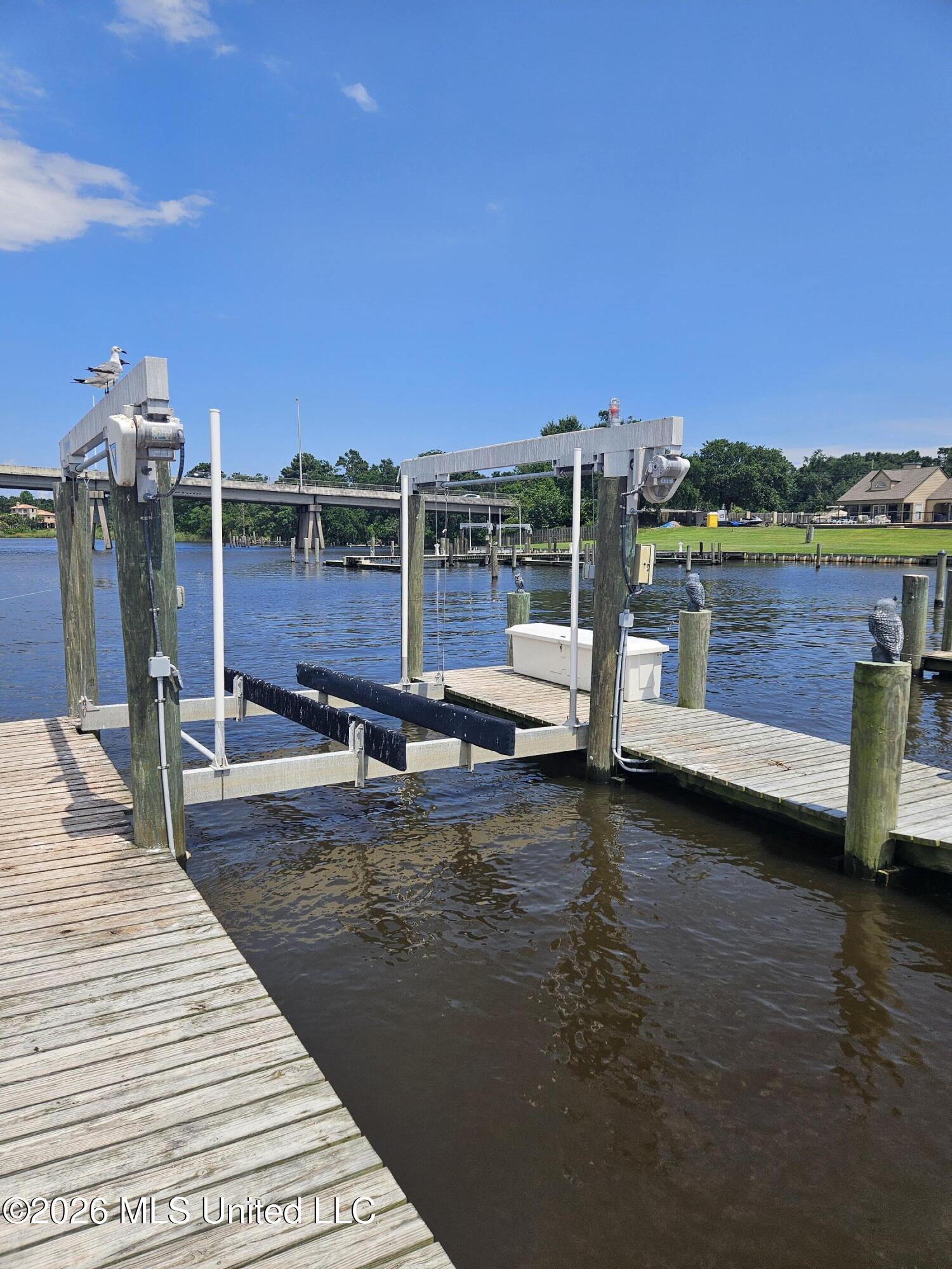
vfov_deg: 73.9
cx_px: 476
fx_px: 843
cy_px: 634
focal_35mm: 23
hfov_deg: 58.9
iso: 25
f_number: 1.8
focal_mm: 5.4
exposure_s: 1/2510
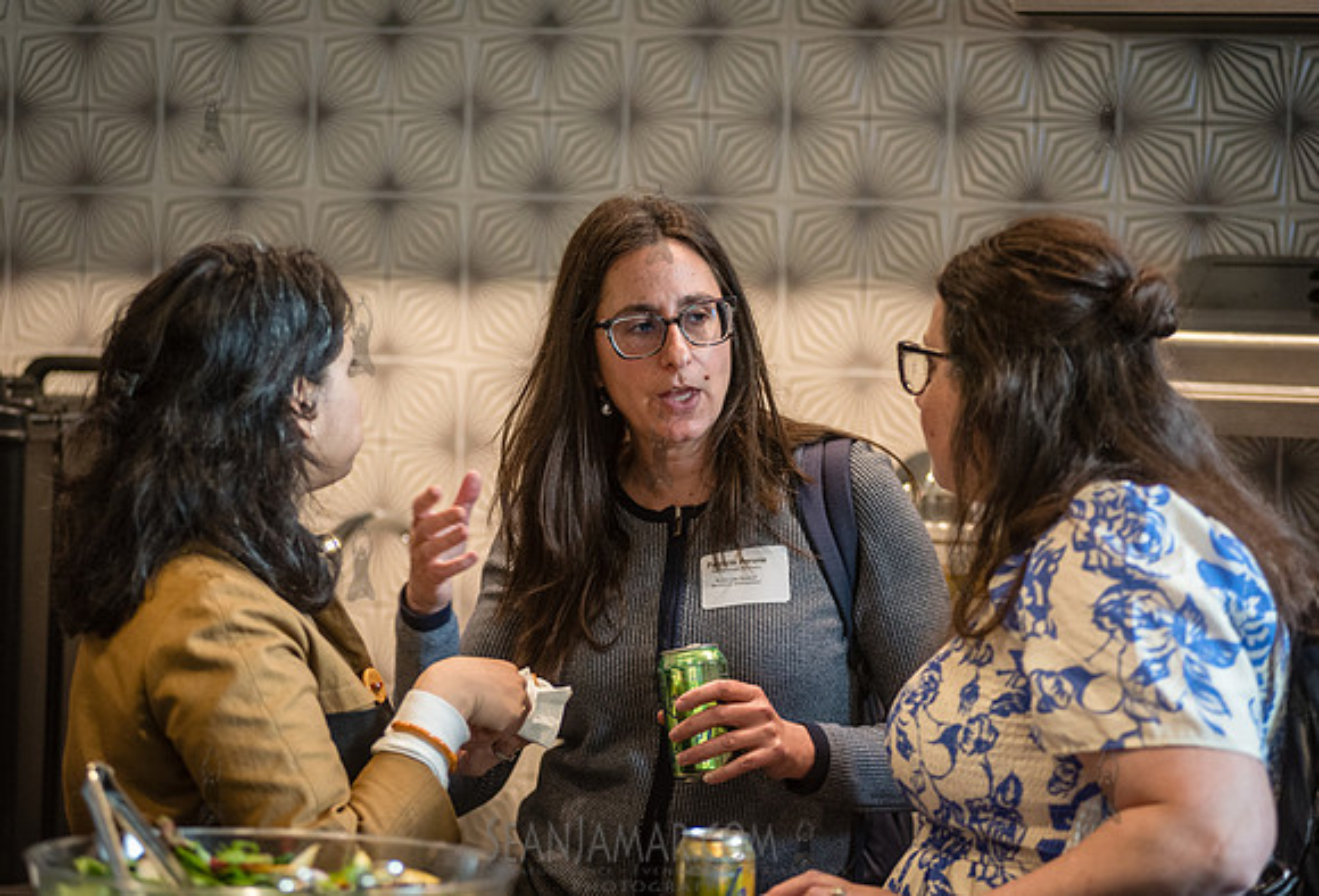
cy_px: 433
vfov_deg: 11.0
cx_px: 626
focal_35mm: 126
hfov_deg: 16.2
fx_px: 4647
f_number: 3.2
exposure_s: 1/125
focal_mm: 120
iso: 2000
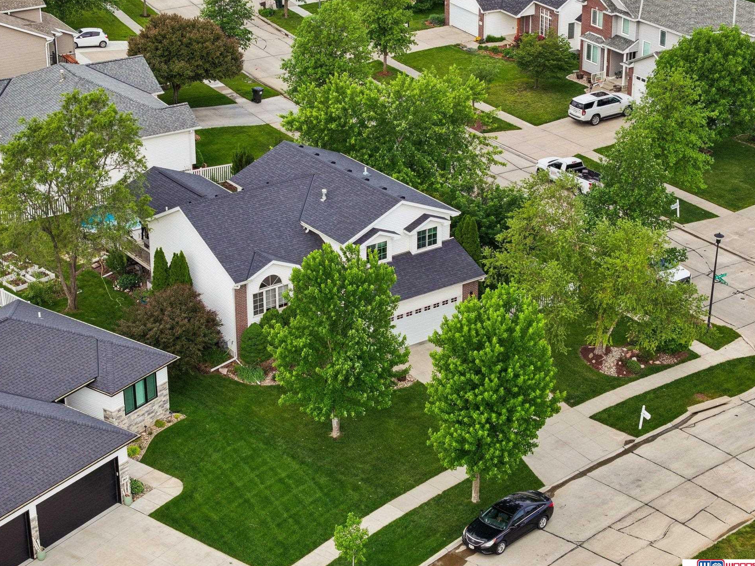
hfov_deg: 26.0
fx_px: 1636
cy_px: 280
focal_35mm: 75
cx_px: 369
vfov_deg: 19.6
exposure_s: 1/40
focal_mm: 19.4
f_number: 2.8
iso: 110
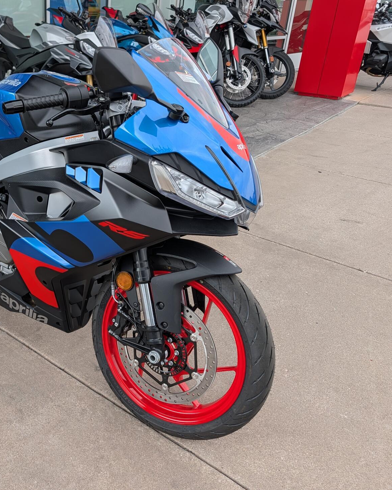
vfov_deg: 55.7
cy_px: 241
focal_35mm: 32
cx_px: 89
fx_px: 464
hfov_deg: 44.0
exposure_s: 1/1178
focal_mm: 6.9
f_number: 1.68
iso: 20
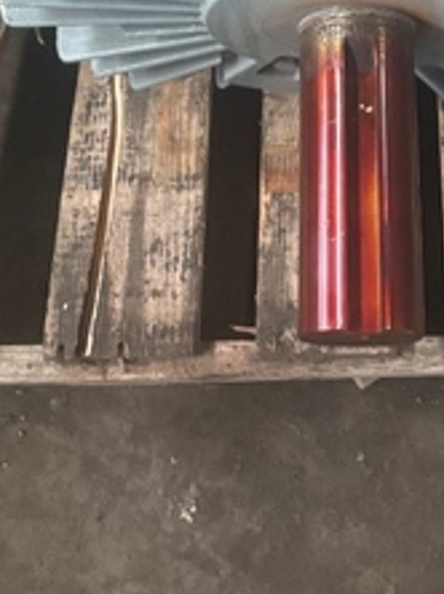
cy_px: -150
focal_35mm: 75
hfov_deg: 19.5
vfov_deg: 23.4
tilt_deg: -63.0
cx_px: 337
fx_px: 1285
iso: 500
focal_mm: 5.96
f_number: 1.6
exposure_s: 1/60
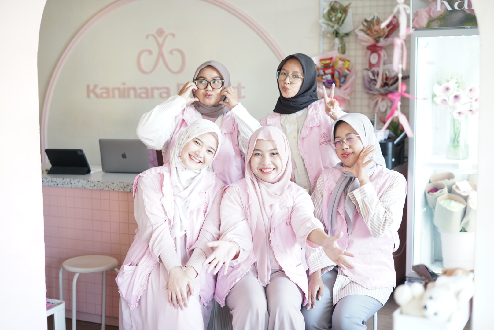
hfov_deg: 39.6
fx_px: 687
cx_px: 247
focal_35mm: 50
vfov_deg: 27.0
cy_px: 165
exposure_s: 1/20
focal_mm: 50
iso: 200
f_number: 2.2
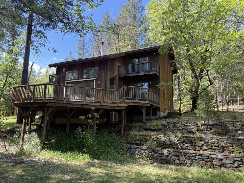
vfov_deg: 56.8
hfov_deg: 71.6
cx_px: 122
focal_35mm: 24
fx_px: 169
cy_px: 92
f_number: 1.78
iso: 100
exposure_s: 1/243
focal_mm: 6.76
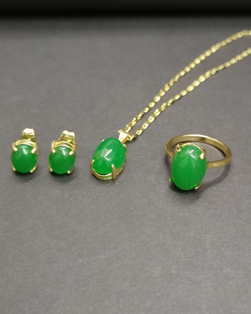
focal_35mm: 38
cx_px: 127
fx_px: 353
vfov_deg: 47.9
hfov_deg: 39.1
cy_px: 147
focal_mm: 3.95
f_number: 1.8
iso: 400
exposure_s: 1/24
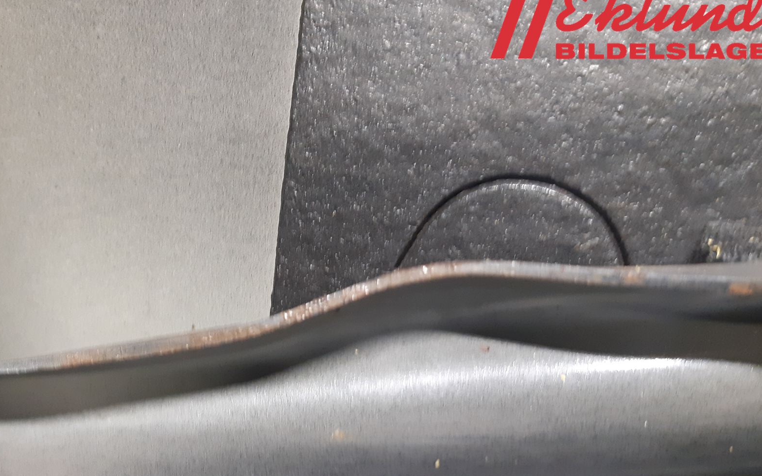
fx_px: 748
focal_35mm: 36
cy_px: 350
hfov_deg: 53.5
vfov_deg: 34.7
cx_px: 291
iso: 320
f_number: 1.7
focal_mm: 3.93
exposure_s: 1/25
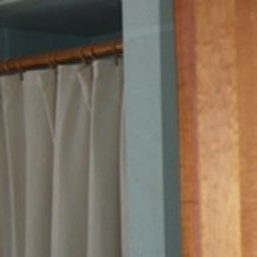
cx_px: -220
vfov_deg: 12.2
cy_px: 380
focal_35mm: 137
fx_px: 1151
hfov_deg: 11.7
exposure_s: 1/30
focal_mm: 6.1
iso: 100
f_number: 2.8
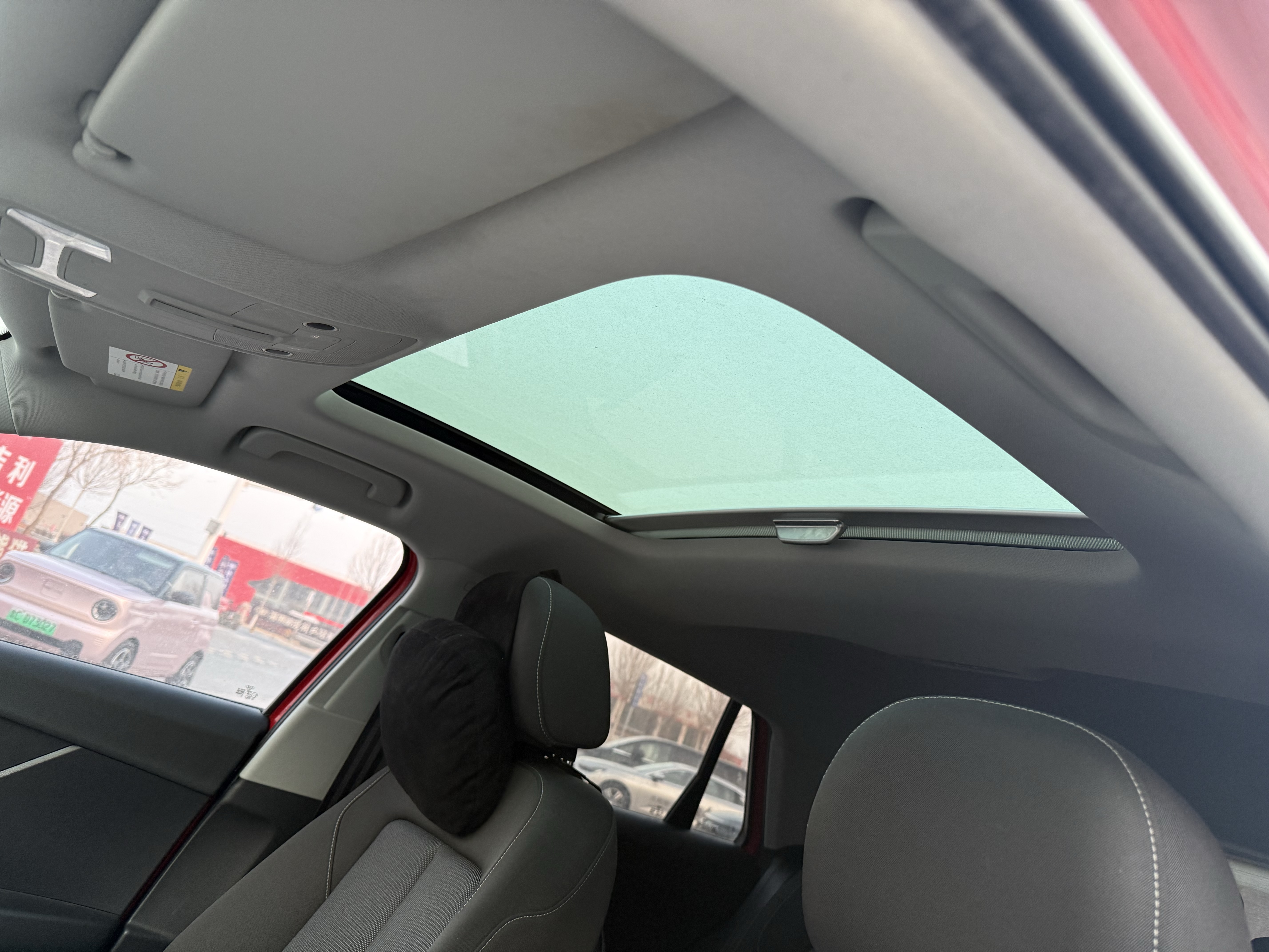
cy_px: 476
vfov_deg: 56.8
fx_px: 880
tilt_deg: +15.8
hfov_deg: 71.6
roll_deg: -20.2
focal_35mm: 24
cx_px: 634
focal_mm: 6.76
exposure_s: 1/61
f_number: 1.78
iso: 200
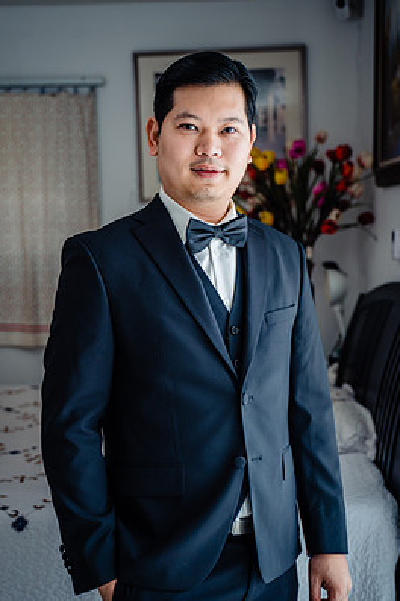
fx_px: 833
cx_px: 211
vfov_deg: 39.6
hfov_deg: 27.0
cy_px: 310
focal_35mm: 50
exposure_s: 1/320
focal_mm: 44
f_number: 2.8
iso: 250
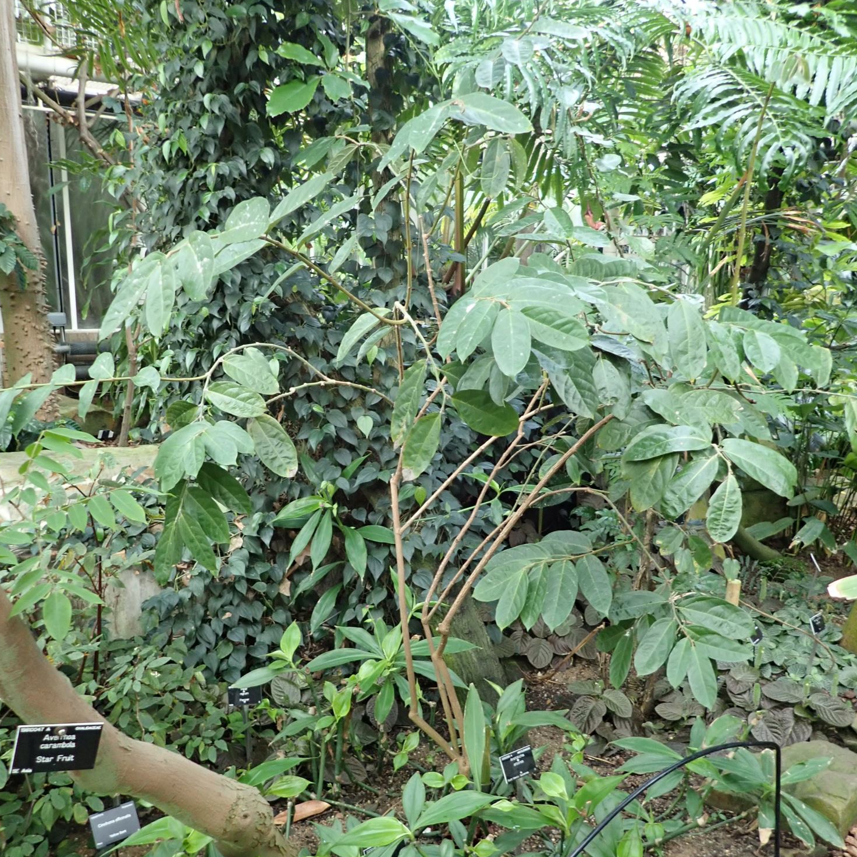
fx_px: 840
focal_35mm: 30
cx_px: 428
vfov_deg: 53.9
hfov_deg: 54.0
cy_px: 474
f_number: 2
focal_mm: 4.5
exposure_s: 1/30
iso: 250
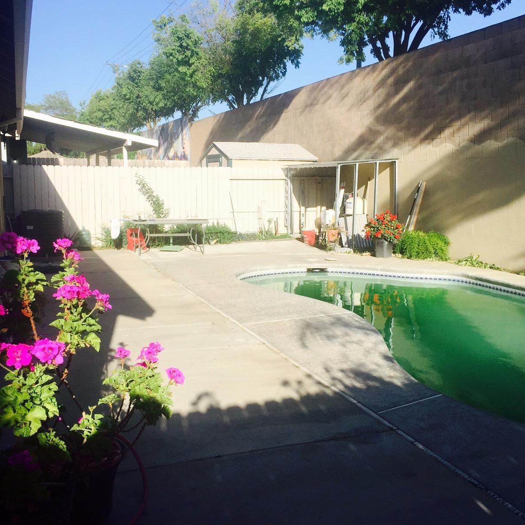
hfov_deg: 47.2
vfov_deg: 47.2
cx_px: 264
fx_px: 601
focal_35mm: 35
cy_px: 269
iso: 32
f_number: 2.2
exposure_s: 1/1799
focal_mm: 4.15
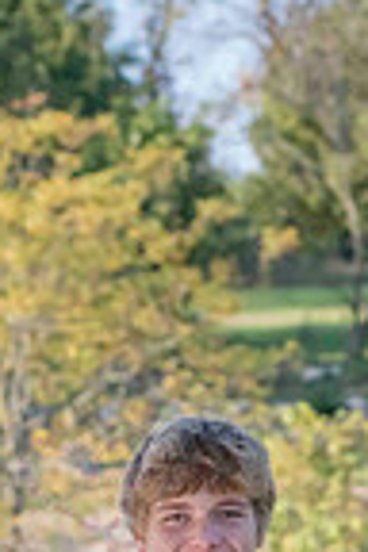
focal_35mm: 269
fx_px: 4124
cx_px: 96
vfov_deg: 7.5
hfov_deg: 5.1
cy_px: 828
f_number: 6.3
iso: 800
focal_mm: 86
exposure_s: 1/640
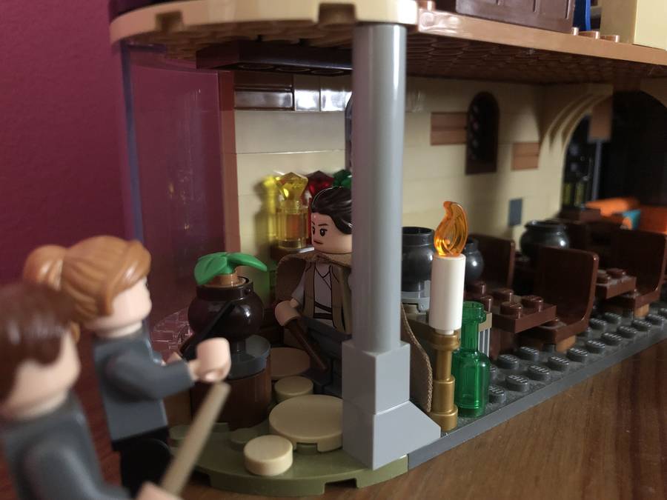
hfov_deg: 63.4
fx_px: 540
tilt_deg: -8.5
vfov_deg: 49.7
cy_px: 250
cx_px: 334
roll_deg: +0.6
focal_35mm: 28
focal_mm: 3.99
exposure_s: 1/4
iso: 160
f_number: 1.8
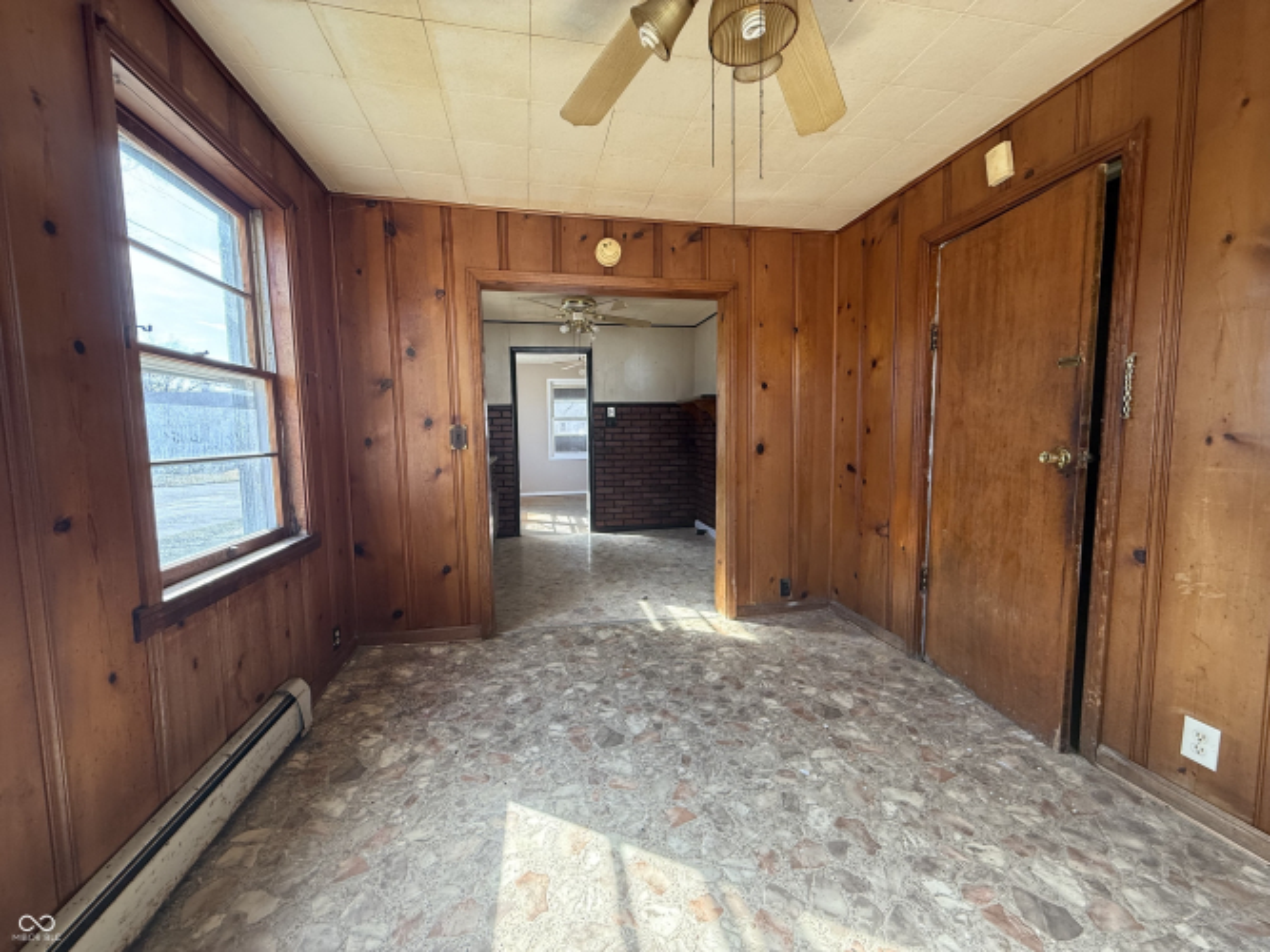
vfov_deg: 85.7
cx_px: 635
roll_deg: +1.2
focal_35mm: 14
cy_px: 476
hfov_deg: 102.1
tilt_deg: -4.4
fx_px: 514
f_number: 2.2
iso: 160
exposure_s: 1/99
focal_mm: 2.22
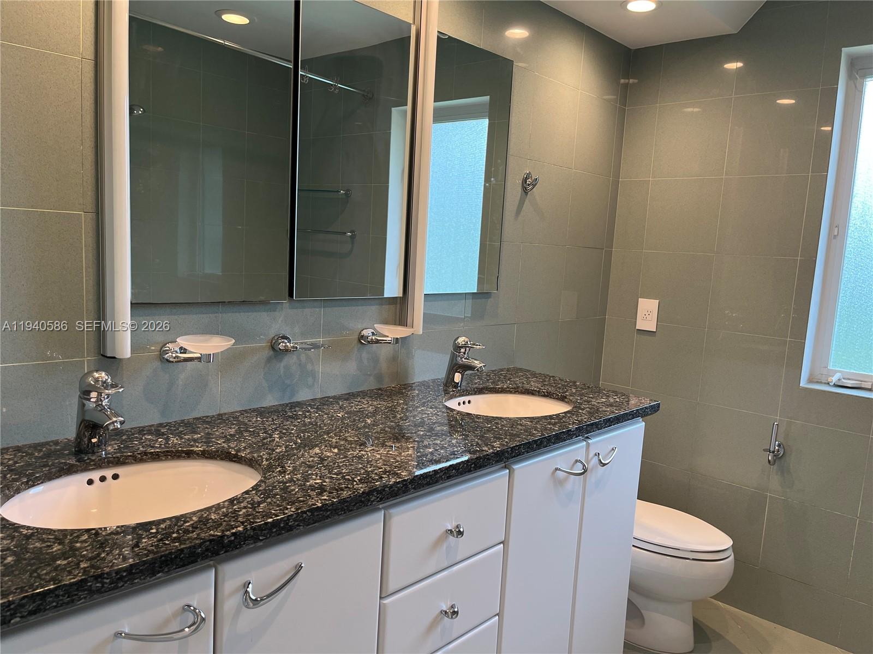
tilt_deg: -7.9
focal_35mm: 26
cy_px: 327
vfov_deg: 53.1
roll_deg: -3.0
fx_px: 656
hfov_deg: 67.3
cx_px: 436
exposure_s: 1/120
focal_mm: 5.1
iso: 125
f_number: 1.6
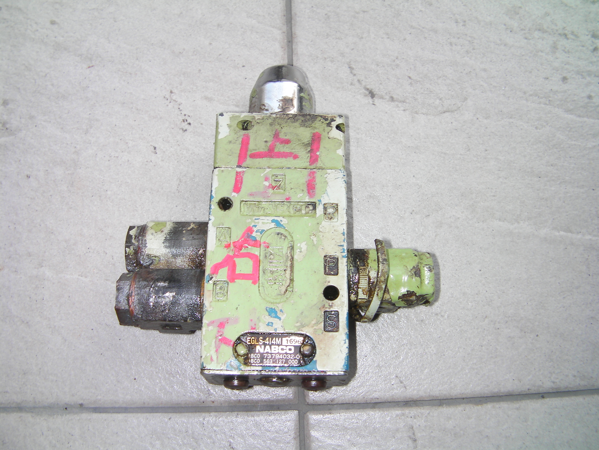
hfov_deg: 49.0
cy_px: 225
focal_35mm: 38
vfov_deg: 37.7
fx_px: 658
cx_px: 300
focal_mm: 6.8
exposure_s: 1/120
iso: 50
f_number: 3.5
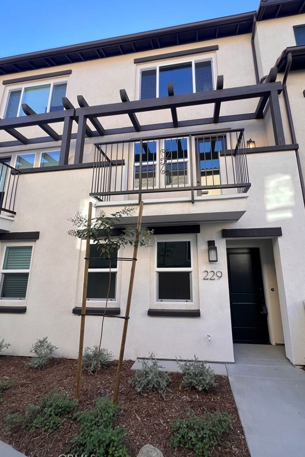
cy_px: 228
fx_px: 178
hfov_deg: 80.9
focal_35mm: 14
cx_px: 170
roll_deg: +0.2
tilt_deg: +11.6
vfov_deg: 104.2
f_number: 1.8
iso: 32
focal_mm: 1.57
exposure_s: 1/233
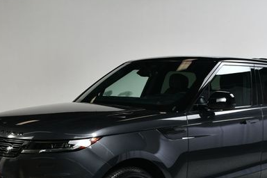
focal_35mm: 75
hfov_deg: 27.0
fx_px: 556
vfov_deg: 18.0
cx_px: 141
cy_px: 141
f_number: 11
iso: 100
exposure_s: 1/160
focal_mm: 30
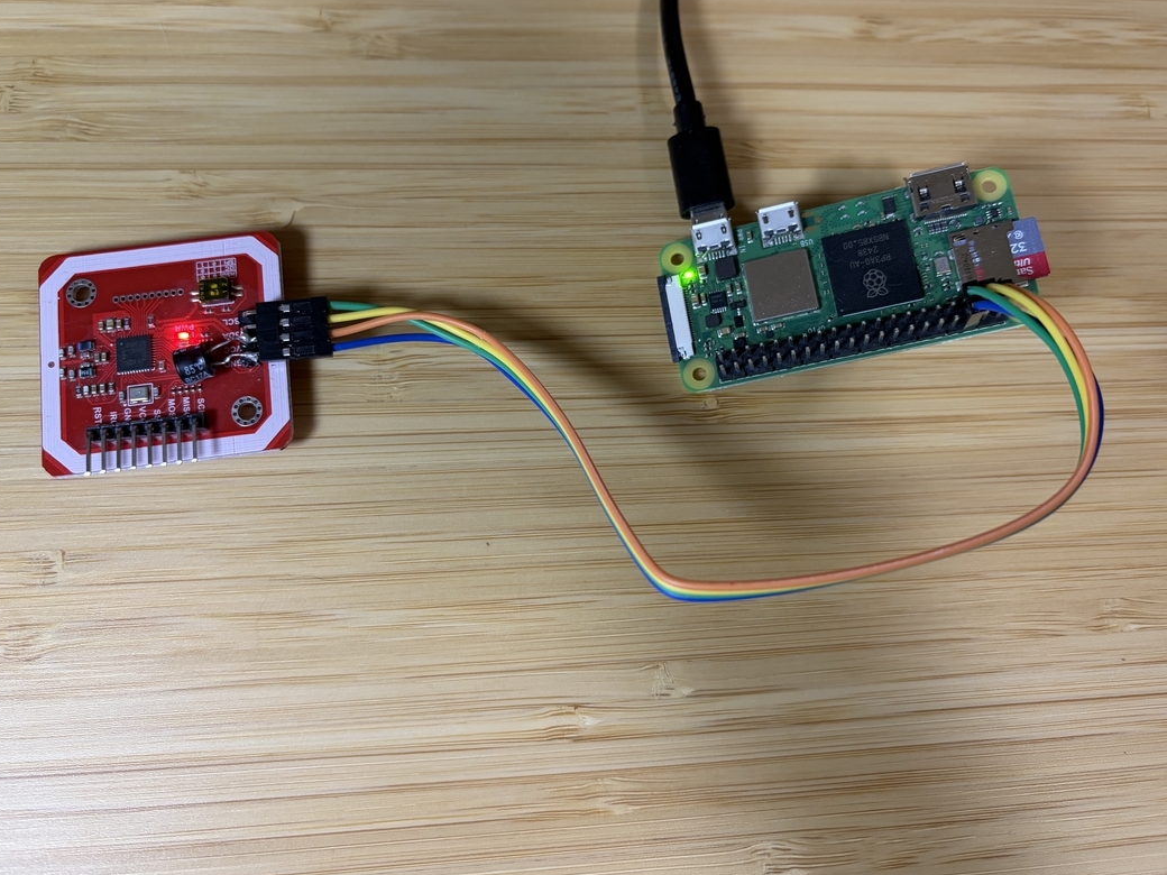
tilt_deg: -73.5
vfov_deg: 46.7
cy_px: 385
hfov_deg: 60.0
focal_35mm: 30
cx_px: 585
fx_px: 1011
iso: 200
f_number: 1.6
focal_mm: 5.96
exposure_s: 1/60
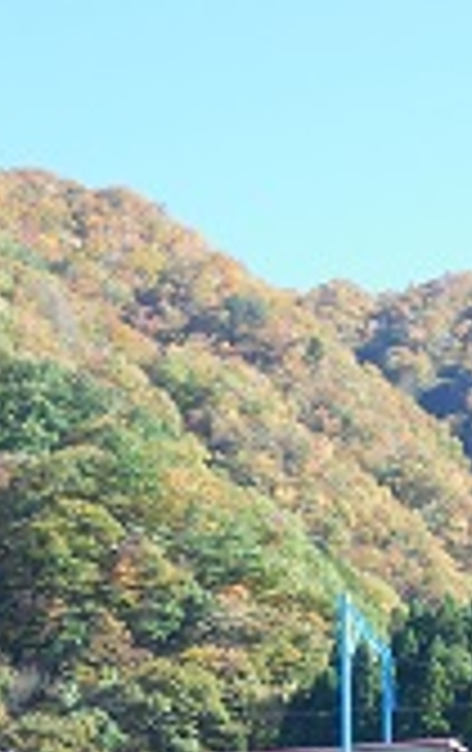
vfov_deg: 18.9
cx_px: 454
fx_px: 2234
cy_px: 567
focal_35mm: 109
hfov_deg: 12.0
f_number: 3.9
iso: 125
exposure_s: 1/160
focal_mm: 7.8
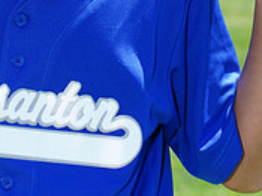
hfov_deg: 3.8
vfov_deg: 2.8
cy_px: -89
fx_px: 3986
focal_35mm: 527
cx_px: 49
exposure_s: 1/200
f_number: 9
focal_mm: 165
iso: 200
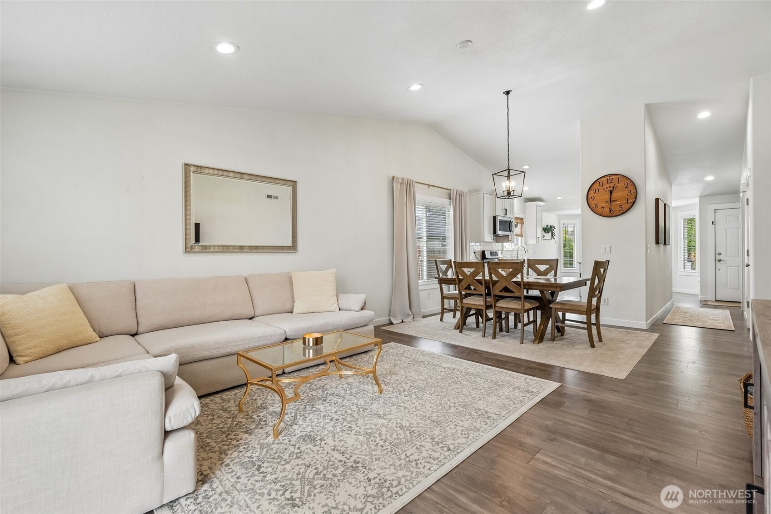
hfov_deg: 96.7
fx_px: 343
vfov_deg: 73.7
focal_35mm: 16
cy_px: 257
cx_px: 386
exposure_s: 1/25
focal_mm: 16
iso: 400
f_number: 8
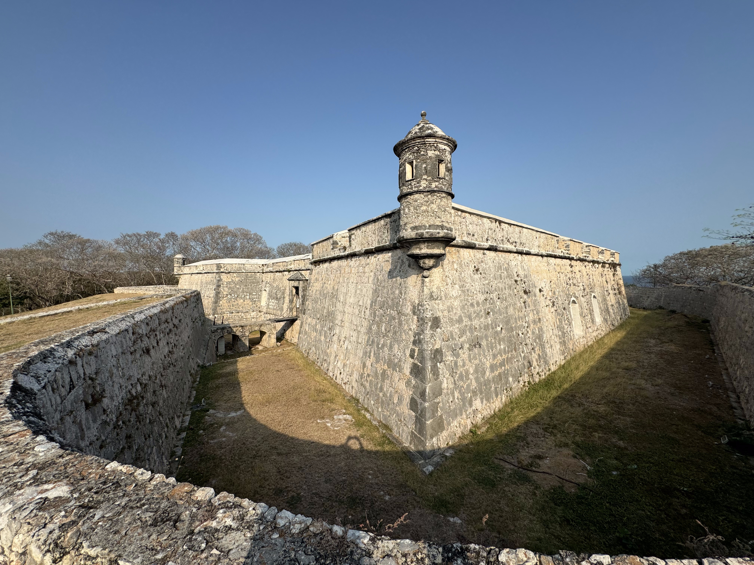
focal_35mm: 14
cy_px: 282
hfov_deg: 102.1
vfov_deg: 85.7
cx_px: 377
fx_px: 305
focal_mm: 2.22
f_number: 2.2
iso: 50
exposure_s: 1/3106
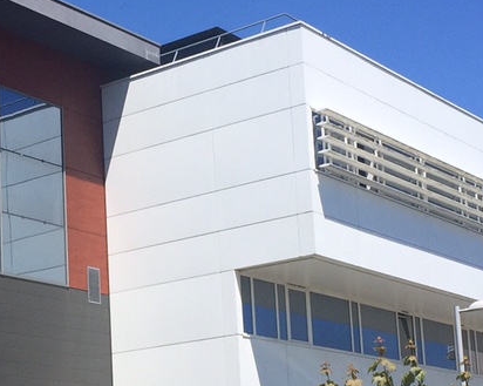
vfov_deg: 17.3
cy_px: 312
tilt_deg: +9.2
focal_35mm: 88
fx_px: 1257
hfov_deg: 21.6
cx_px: 118
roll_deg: -0.1
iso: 32
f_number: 2.2
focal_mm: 4.15
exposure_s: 1/2198
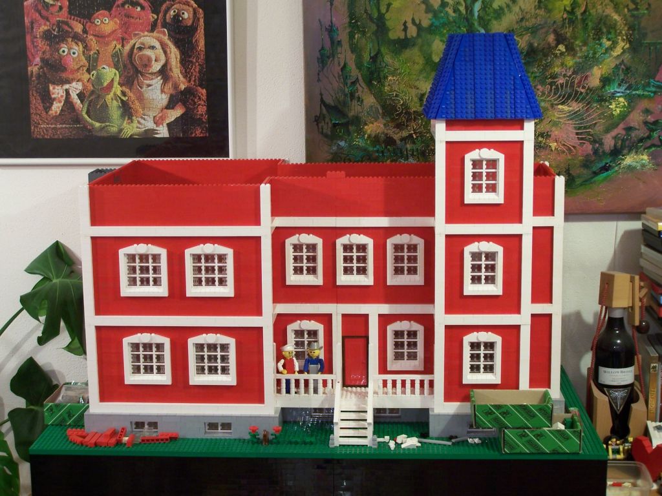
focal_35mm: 59
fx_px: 1128
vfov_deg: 24.8
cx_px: 331
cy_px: 248
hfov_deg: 32.7
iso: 80
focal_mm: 9.8
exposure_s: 1/2
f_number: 3.1
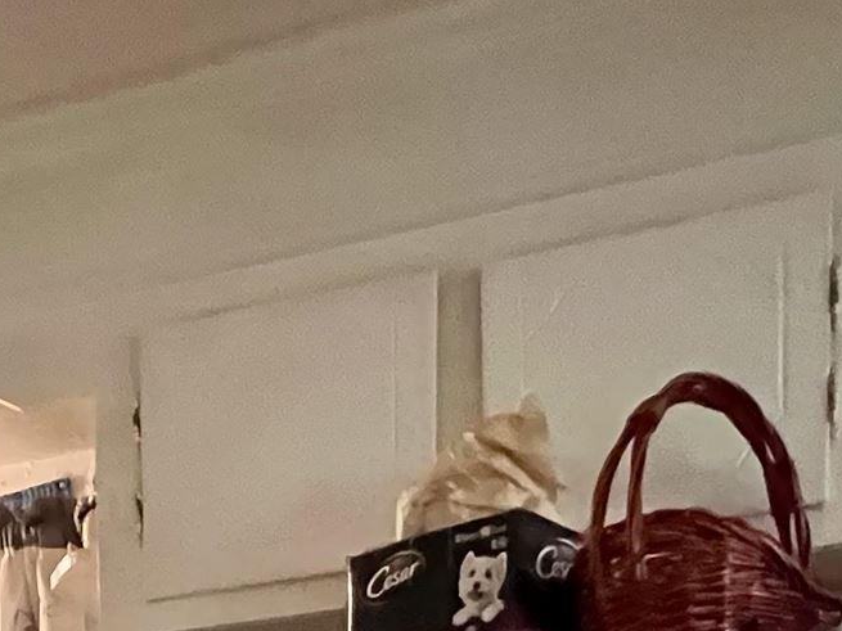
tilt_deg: -8.2
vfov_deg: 16.6
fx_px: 1483
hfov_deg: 31.1
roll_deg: +0.7
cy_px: 1333
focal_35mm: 61
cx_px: 211
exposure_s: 1/60
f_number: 1.8
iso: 1000
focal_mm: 1.57
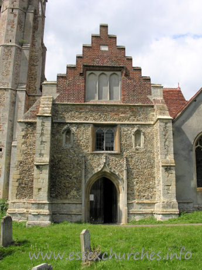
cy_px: 135
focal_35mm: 37
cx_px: 101
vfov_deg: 50.1
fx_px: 288
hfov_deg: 38.7
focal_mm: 9.5
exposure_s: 1/205
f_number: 5.6
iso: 50
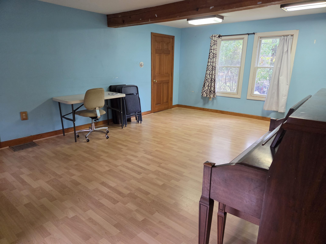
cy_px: 122
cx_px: 163
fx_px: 217
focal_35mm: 23
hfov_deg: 73.9
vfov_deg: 58.9
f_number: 1.8
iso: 640
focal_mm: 5.4
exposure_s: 1/120
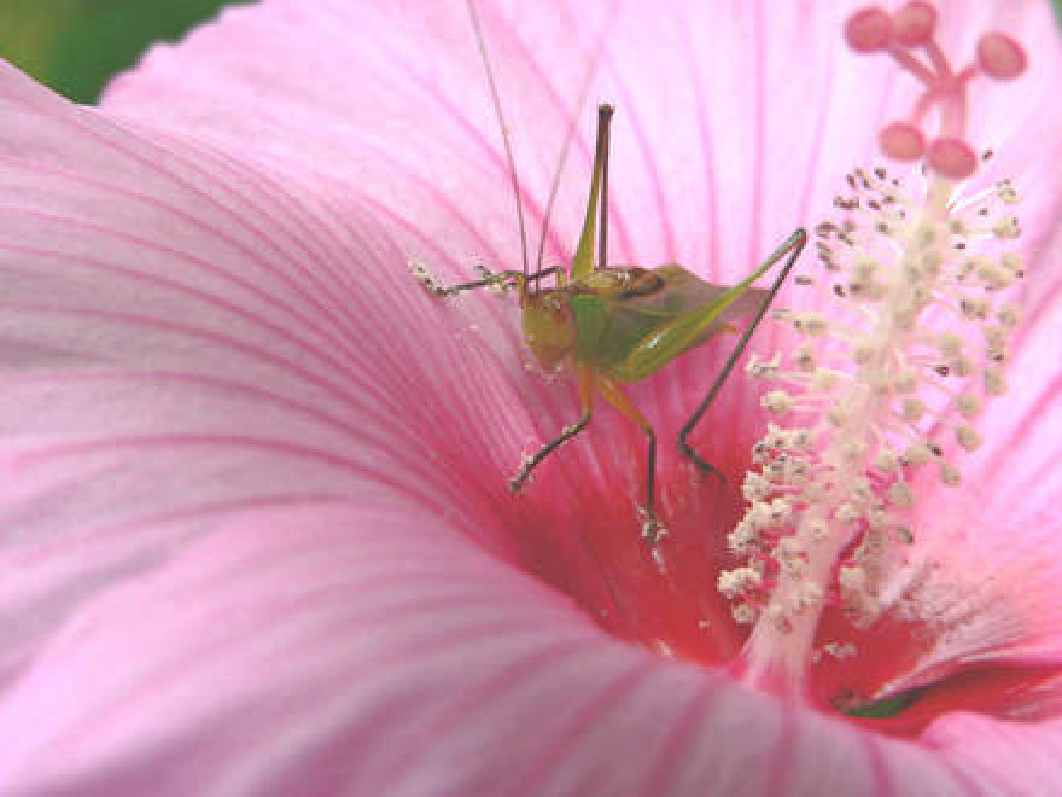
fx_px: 3037
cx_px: 531
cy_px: 398
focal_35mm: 99
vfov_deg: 14.9
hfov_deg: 19.8
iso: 80
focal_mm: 16.5
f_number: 2.8
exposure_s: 1/125
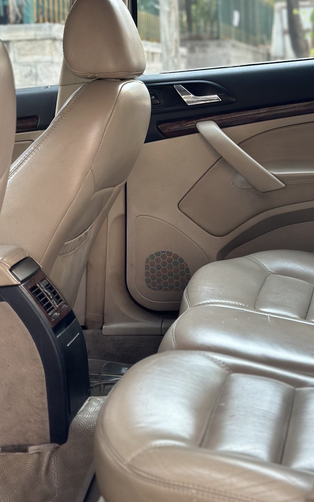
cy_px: 161
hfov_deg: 17.6
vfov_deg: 27.6
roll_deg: +2.8
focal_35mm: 74
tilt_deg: -4.3
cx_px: 211
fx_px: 1013
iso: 80
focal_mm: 6.86
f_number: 1.78
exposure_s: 1/195
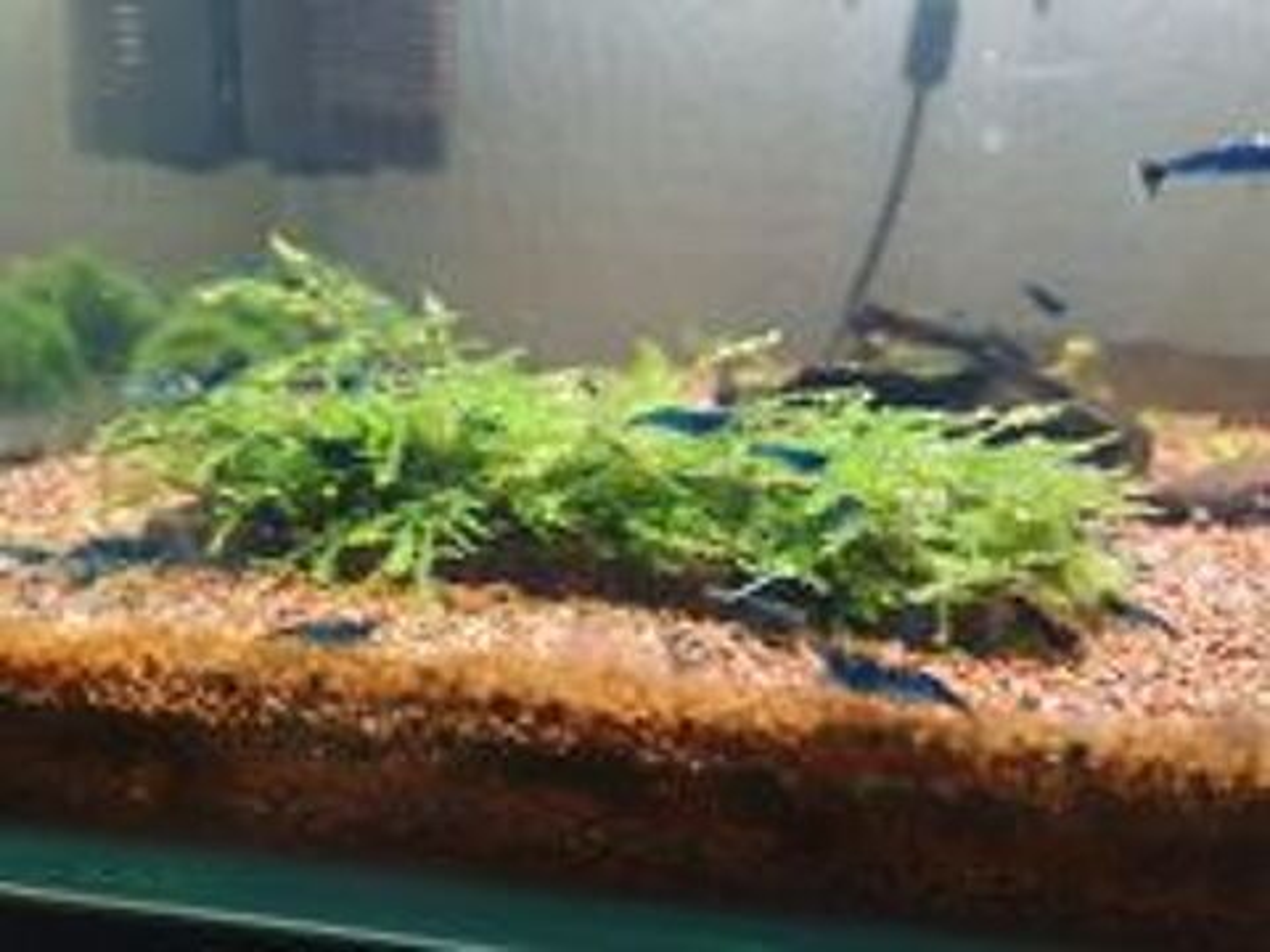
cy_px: 476
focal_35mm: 26
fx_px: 954
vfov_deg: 53.1
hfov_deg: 67.3
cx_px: 635
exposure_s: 1/50
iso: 500
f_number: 1.5
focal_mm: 4.32
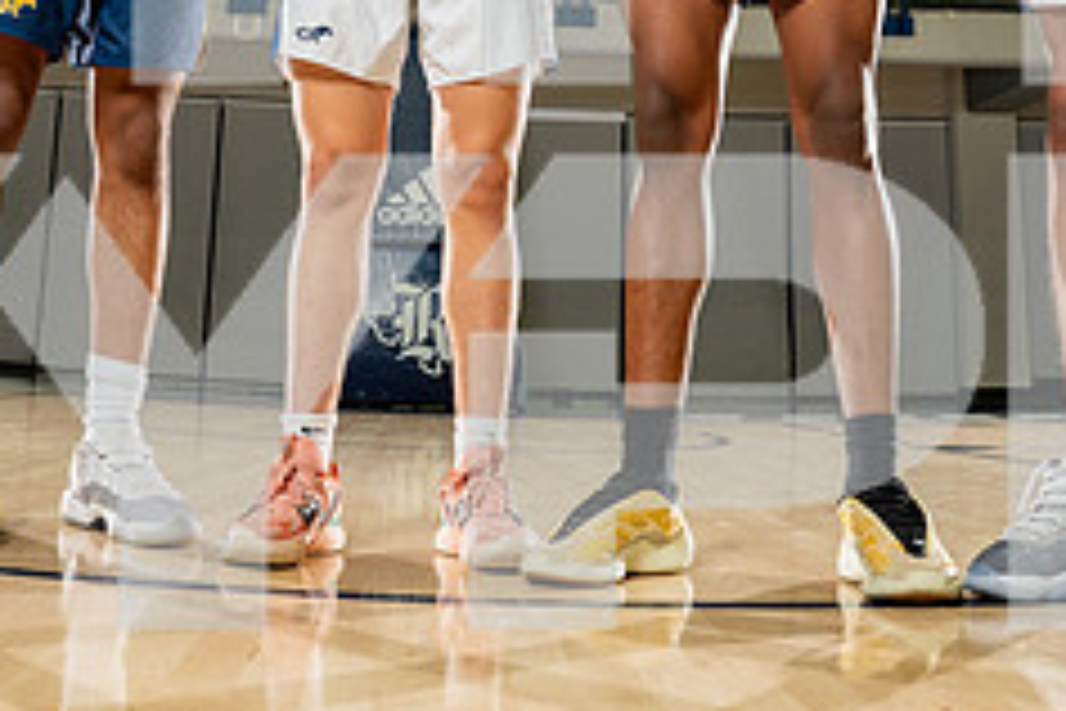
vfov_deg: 24.8
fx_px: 1451
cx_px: 396
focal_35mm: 49
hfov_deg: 40.1
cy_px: -151
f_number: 7.1
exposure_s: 1/250
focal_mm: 20
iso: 640
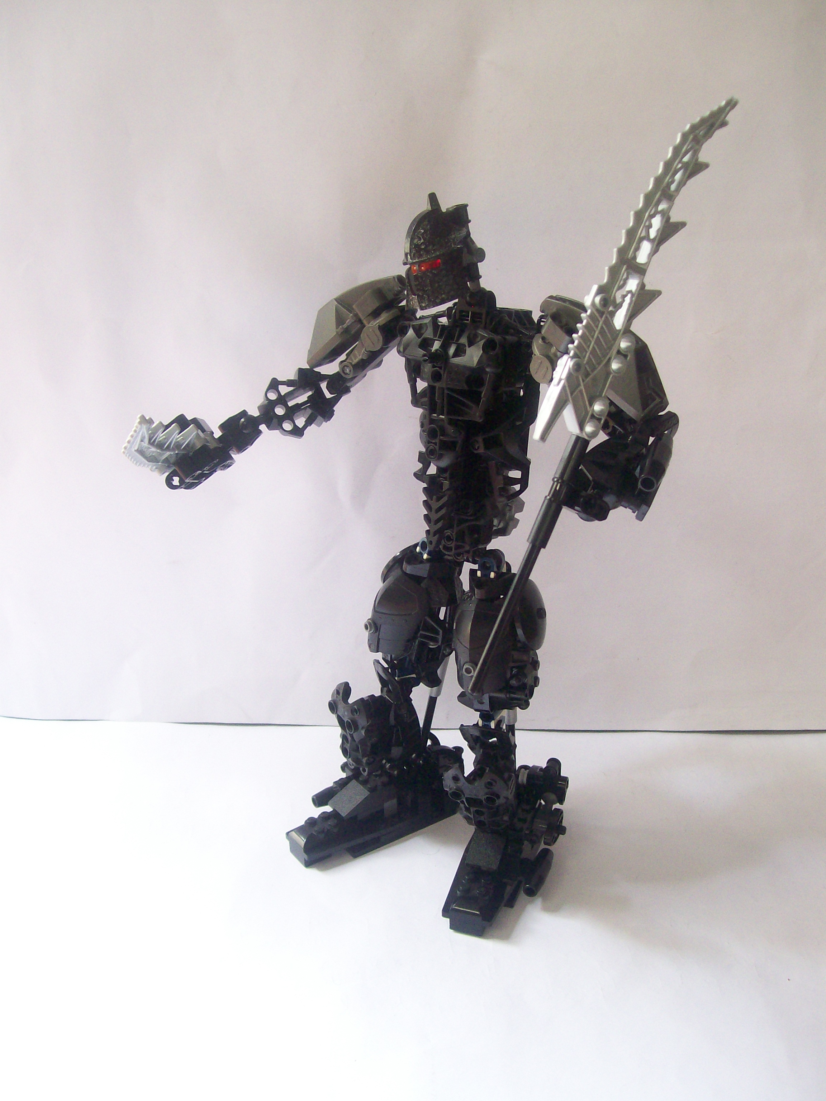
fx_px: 1145
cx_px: 413
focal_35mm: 36
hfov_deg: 39.7
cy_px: 550
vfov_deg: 51.4
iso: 160
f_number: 2.7
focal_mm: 6
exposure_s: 1/31
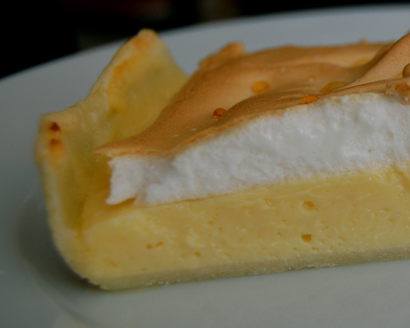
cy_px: 144
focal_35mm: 78
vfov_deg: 19.7
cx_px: 356
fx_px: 947
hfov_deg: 23.9
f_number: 5
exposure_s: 1/60
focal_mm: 30
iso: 400
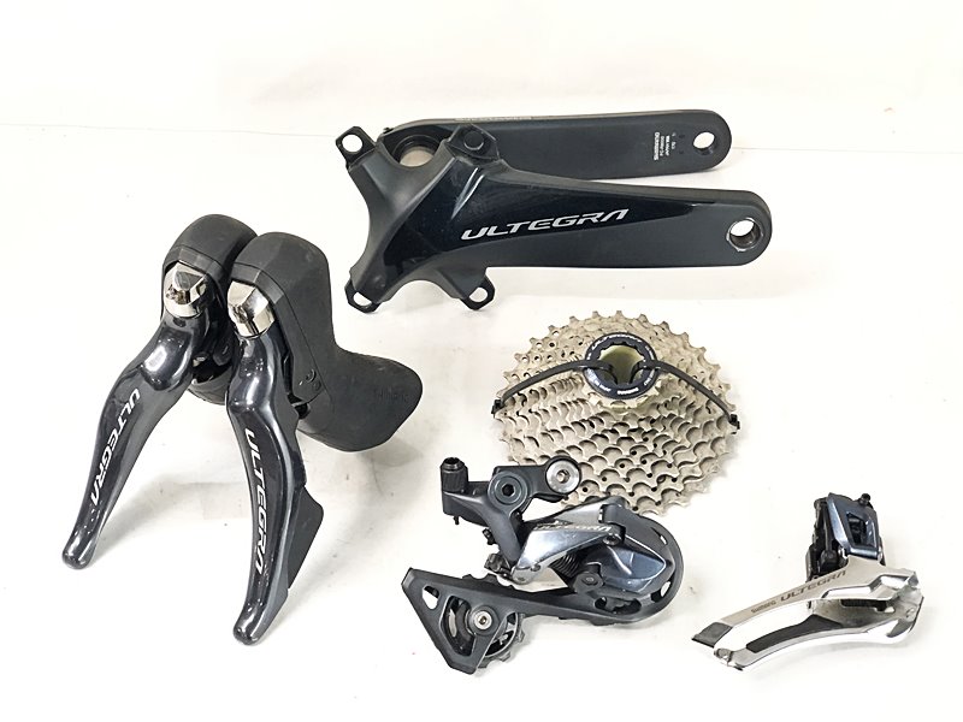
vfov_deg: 28.0
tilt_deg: -46.2
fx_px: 1447
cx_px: 482
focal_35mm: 52
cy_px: 361
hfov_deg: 36.8
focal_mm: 6
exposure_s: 1/33
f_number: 2.4
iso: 125
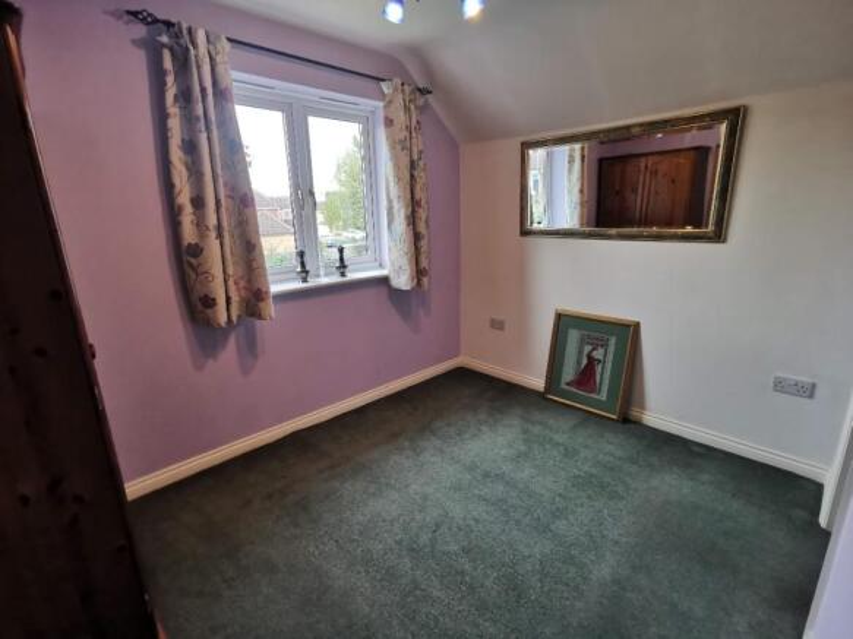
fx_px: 419
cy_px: 320
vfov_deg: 74.7
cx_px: 426
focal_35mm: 17
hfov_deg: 91.0
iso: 250
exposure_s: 1/50
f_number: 2.2
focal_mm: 2.26
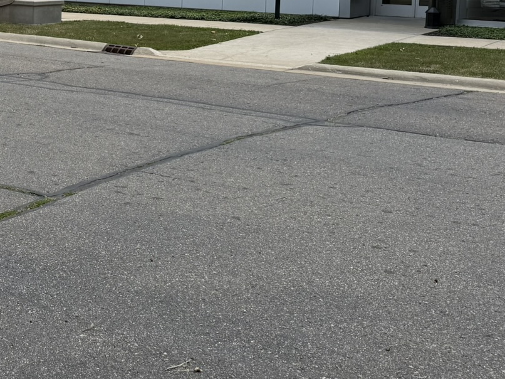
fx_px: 890
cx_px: 29
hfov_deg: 30.0
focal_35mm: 61
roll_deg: -1.3
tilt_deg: -5.3
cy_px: 23
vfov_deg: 23.3
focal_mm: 6.76
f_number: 1.78
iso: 80
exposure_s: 1/6173
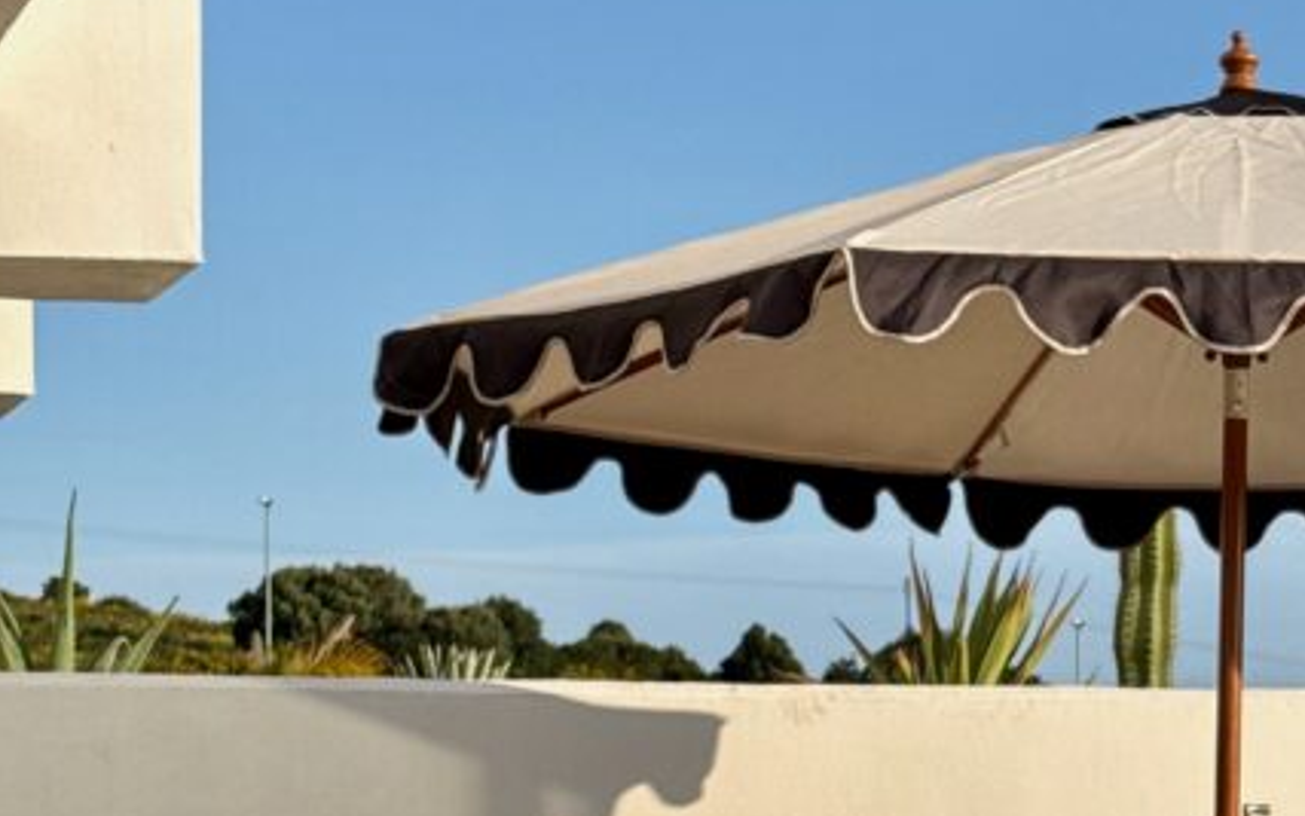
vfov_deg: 10.6
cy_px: 837
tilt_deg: -0.3
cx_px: 993
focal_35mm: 122
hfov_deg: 17.0
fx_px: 4340
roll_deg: -1.1
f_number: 1.78
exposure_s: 1/5208
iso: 64
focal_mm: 6.76
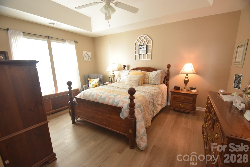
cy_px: 84
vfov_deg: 77.4
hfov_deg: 100.4
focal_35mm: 15
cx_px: 125
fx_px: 104
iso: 800
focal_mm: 10
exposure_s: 1/80
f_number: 4.5
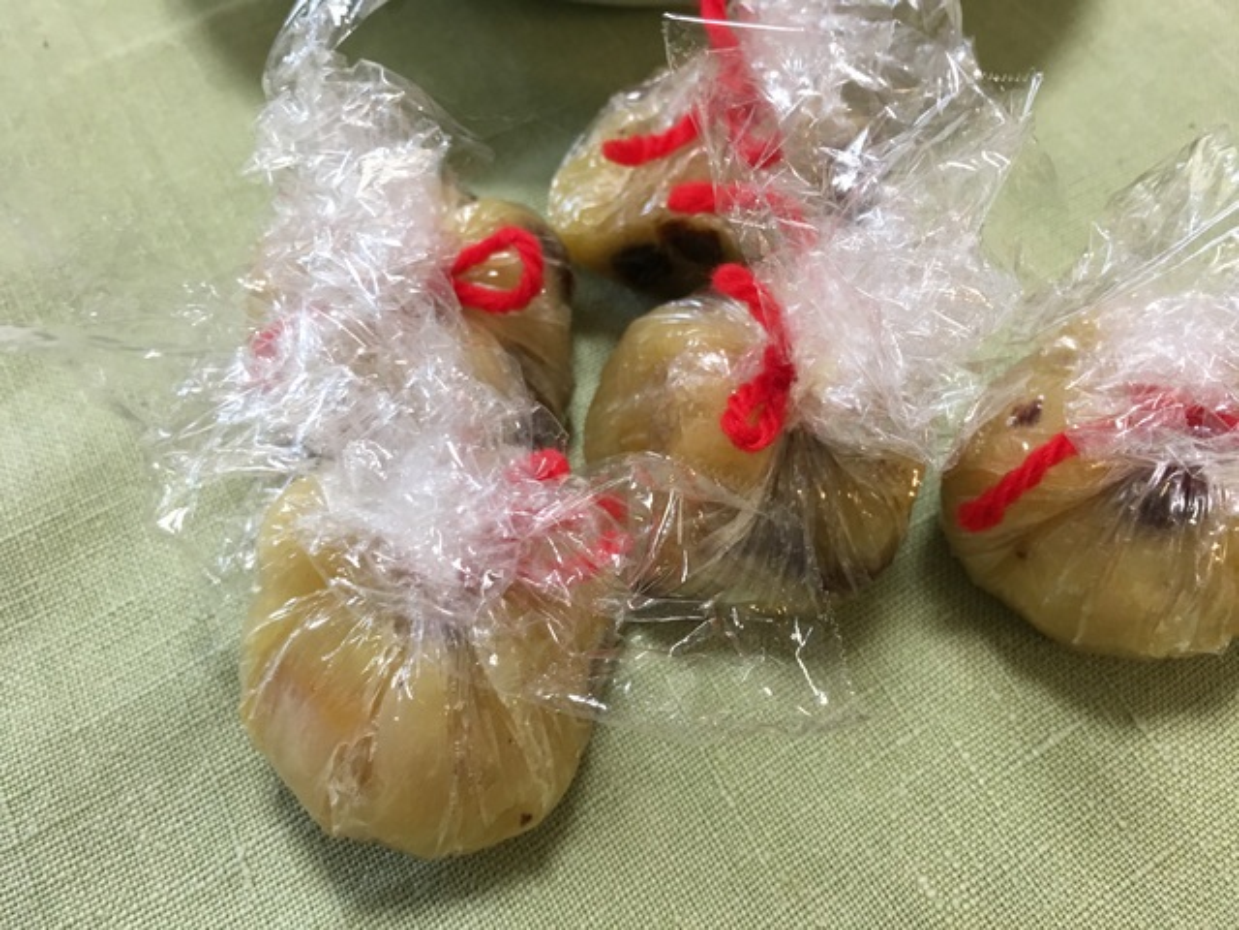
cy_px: 465
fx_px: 1038
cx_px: 620
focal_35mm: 29
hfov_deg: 61.7
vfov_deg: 48.2
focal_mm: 4.15
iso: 40
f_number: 2.2
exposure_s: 1/15
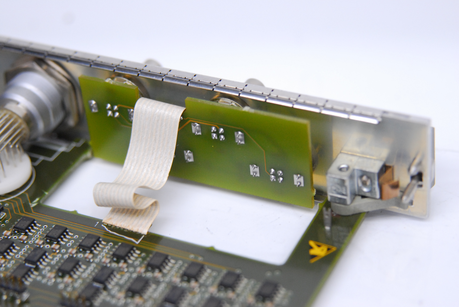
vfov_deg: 13.9
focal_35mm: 99
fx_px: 1264
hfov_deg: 20.6
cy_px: 154
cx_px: 230
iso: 800
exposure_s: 1/100
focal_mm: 66
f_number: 4
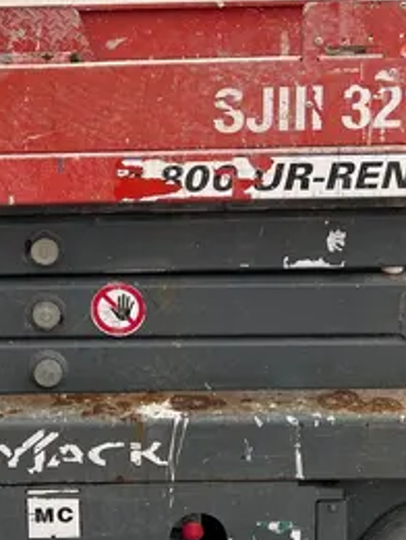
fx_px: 1141
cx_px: 23
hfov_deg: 19.7
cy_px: 88
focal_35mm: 73
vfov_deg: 26.1
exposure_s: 1/924
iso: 50
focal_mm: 5.7
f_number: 1.5
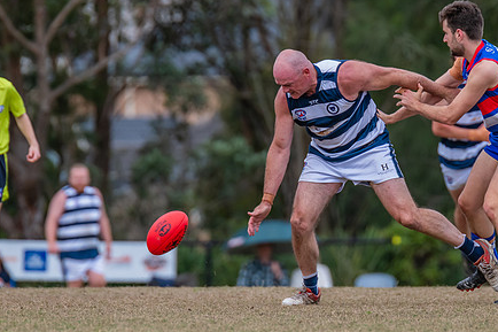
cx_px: 316
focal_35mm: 728
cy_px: 154
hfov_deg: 2.8
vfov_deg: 1.9
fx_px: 10066
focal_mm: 420
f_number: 5.6
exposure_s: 1/2000
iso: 800
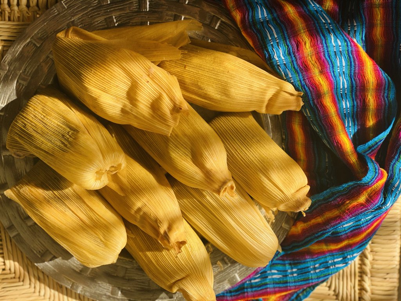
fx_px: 602
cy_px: 150
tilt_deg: -85.3
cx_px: 200
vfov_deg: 28.0
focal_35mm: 52
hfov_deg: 36.8
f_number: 2
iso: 20
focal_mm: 6
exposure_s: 1/176
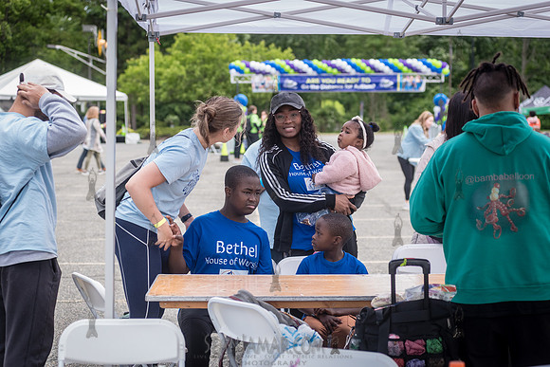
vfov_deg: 16.9
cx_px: 275
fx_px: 1233
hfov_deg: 25.1
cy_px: 184
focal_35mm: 81
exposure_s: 1/1600
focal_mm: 80
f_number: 4
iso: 1000
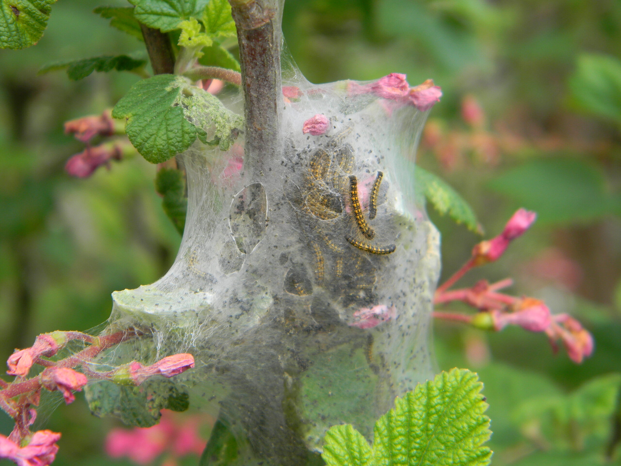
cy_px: 233
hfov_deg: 18.7
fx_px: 1884
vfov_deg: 14.1
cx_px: 310
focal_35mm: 105
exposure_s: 1/96.7
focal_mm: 19
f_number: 4.7
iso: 80
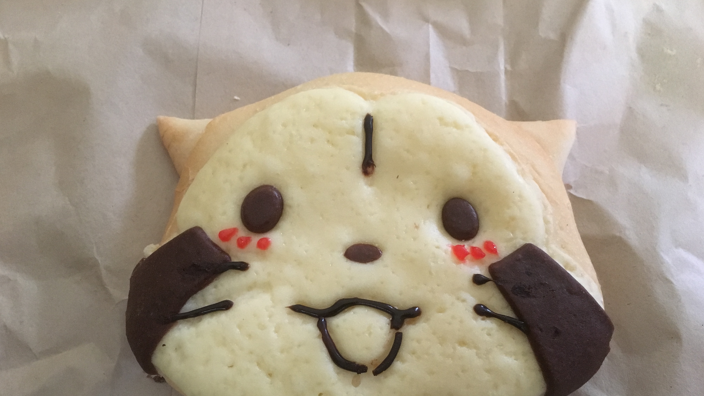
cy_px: 260
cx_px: 353
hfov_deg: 61.0
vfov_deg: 36.3
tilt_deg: -77.0
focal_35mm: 32
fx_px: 597
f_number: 2.2
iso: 250
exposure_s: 1/15
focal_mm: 4.15
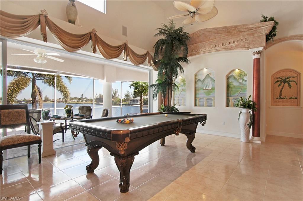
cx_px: 152
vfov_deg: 77.2
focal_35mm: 15
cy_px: 100
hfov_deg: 100.5
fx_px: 126
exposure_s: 1/5
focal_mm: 10
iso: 100
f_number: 11
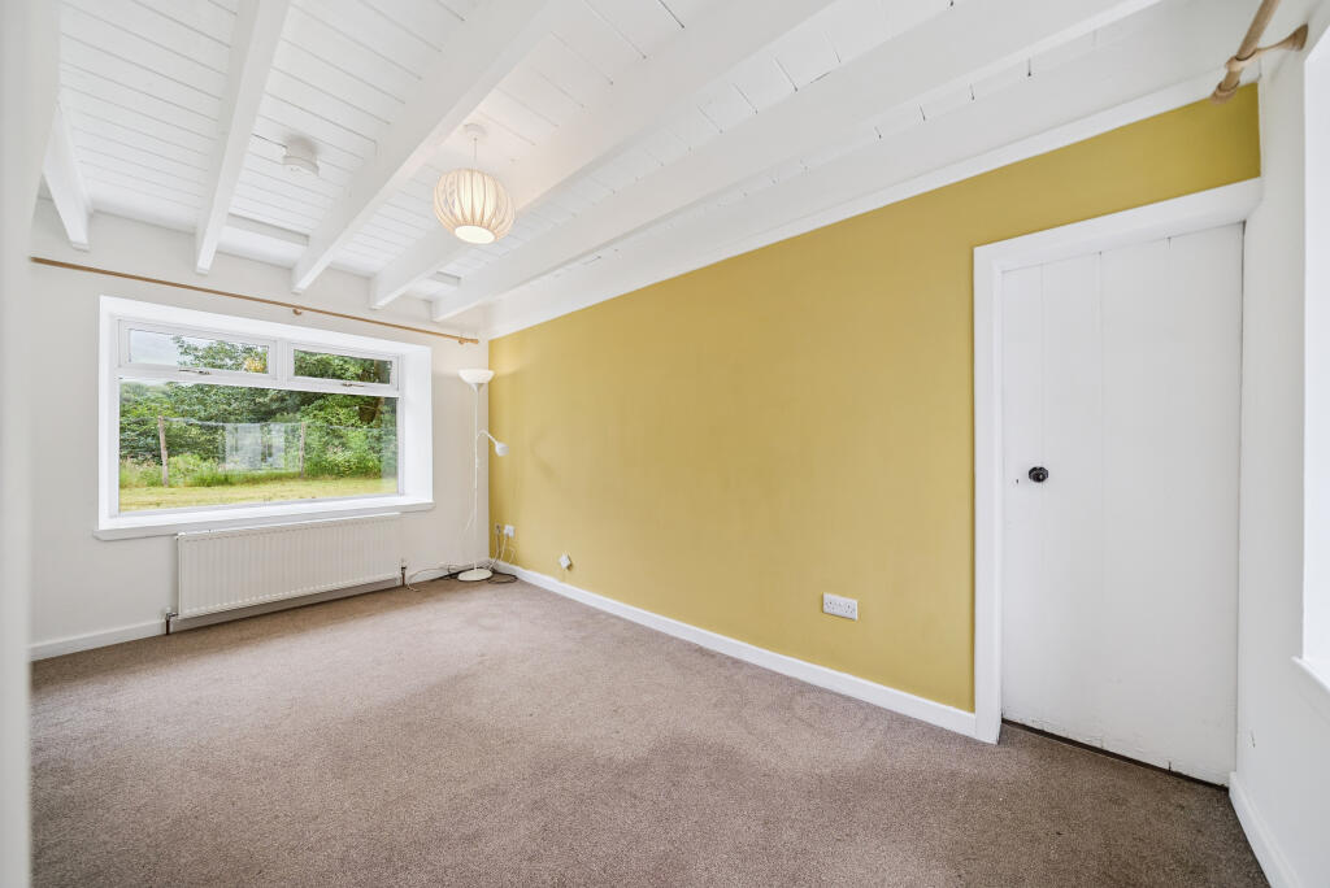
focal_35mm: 12
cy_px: 444
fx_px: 444
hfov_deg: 112.6
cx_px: 665
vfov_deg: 90.1
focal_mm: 12
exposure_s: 1/100
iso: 160
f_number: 4
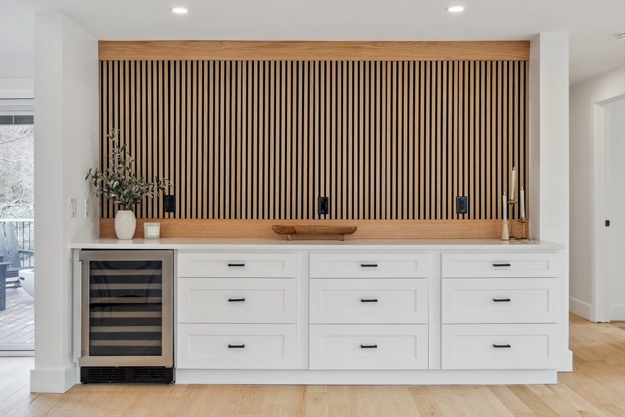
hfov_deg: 50.7
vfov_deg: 35.1
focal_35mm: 38
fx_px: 660
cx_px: 312
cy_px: 208
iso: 250
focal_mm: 25.5
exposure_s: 1/60
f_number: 4
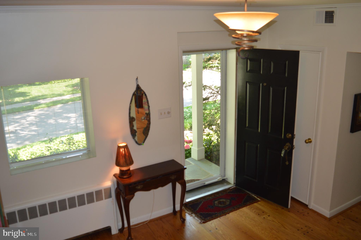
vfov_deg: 39.9
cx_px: 180
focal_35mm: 33
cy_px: 120
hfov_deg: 57.3
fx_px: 331
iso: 400
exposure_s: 1/100
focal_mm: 22
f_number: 4
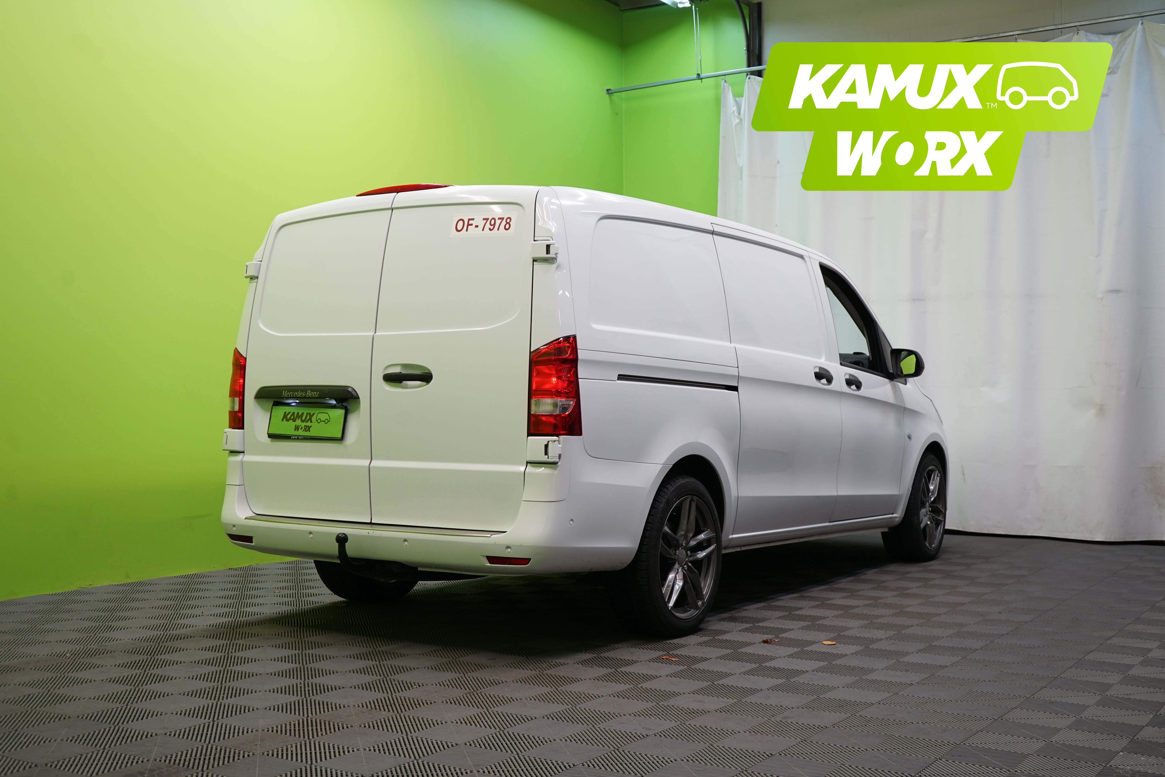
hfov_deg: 49.6
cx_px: 582
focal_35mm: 39
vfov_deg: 34.2
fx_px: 1262
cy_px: 388
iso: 400
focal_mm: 39
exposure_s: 1/50
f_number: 5.6
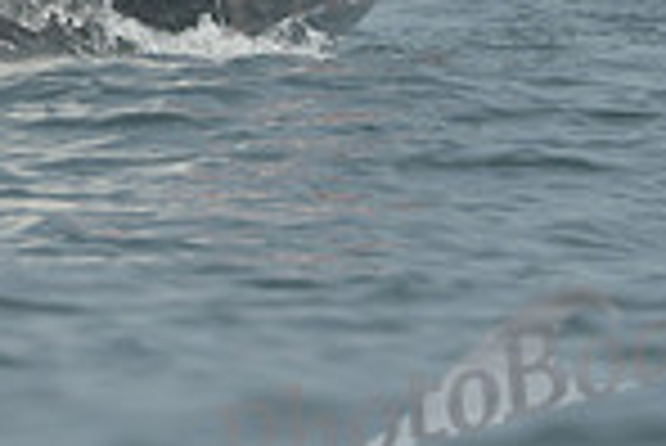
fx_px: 17407
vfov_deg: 1.5
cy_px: -250
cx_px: -14
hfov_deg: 2.2
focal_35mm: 940
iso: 280
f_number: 10
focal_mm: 240
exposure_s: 1/1000
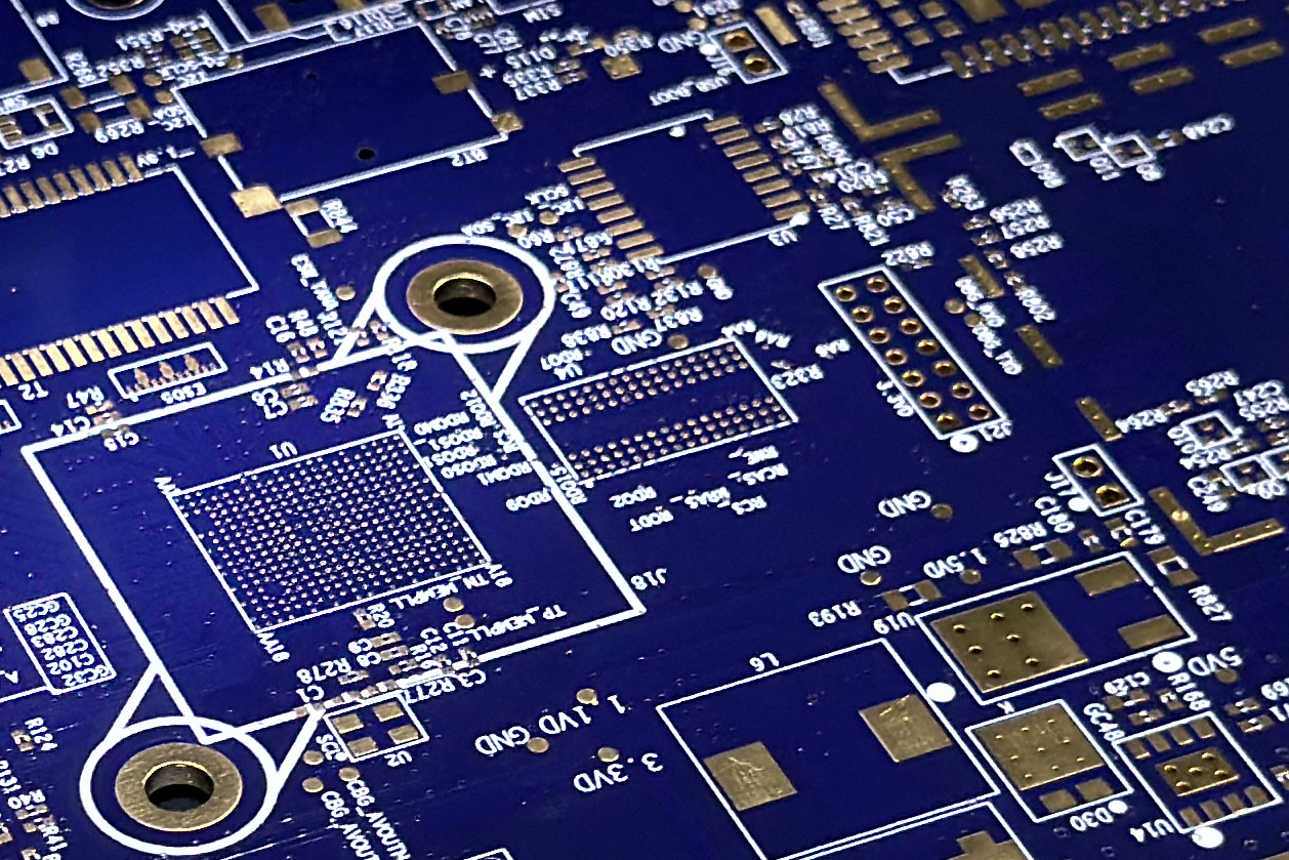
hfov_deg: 12.8
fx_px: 5729
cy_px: 636
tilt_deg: -43.8
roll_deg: -1.9
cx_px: 273
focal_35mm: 160
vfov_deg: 8.6
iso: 200
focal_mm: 6.86
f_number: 1.78
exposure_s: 1/100
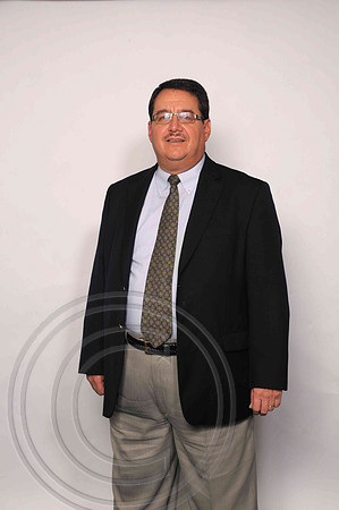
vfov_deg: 33.4
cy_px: 255
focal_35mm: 60
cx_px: 170
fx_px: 849
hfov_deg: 22.6
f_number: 5.6
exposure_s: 1/60
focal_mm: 40
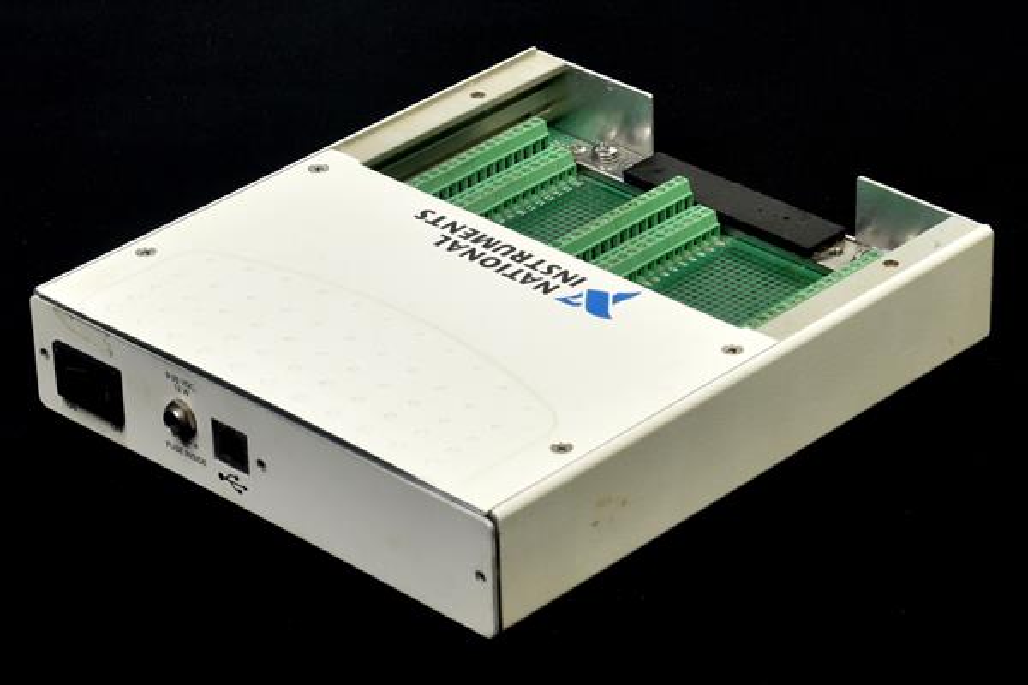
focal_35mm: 82
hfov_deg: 24.6
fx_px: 2356
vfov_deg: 16.6
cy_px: 342
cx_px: 514
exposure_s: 1/200
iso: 200
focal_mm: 55
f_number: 13
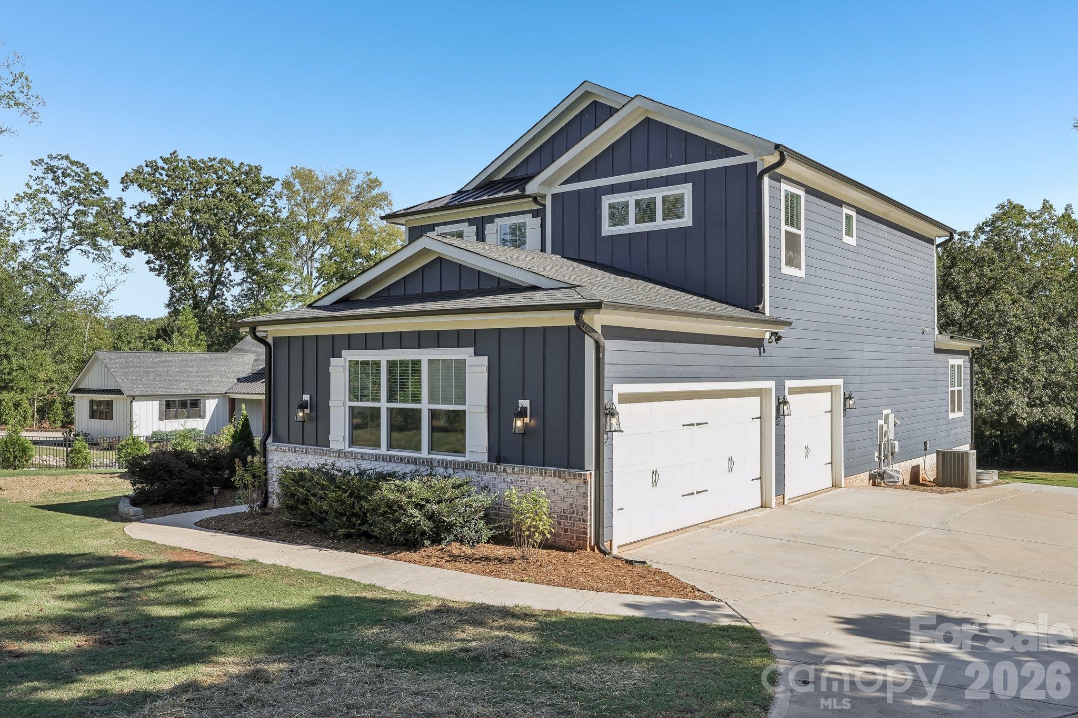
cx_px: 539
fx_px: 868
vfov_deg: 45.0
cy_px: 359
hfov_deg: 63.7
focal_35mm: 29
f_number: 8
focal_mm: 29
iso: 100
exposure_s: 1/160
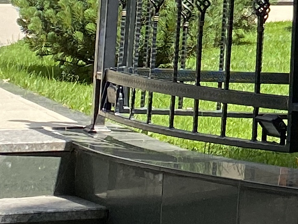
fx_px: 1567
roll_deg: -0.9
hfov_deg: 9.8
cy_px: -192
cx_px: 675
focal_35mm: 182
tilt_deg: +6.9
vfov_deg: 7.9
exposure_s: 1/1961
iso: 32
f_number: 1.8
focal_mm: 4.25
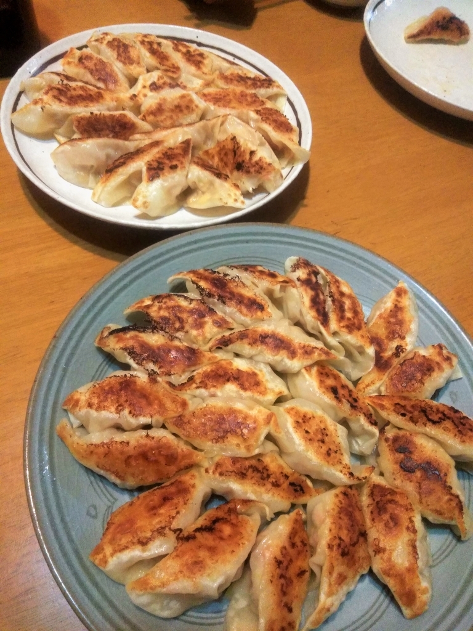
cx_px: 236
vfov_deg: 67.3
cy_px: 316
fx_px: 474
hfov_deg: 53.1
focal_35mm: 26
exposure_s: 1/20
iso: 520
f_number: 2.2
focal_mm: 3.46
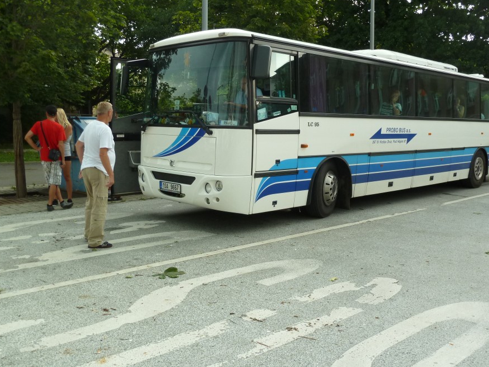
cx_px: 260
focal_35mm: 35
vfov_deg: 40.6
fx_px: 494
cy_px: 165
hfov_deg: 52.6
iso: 125
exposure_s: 1/30
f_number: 3.4
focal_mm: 5
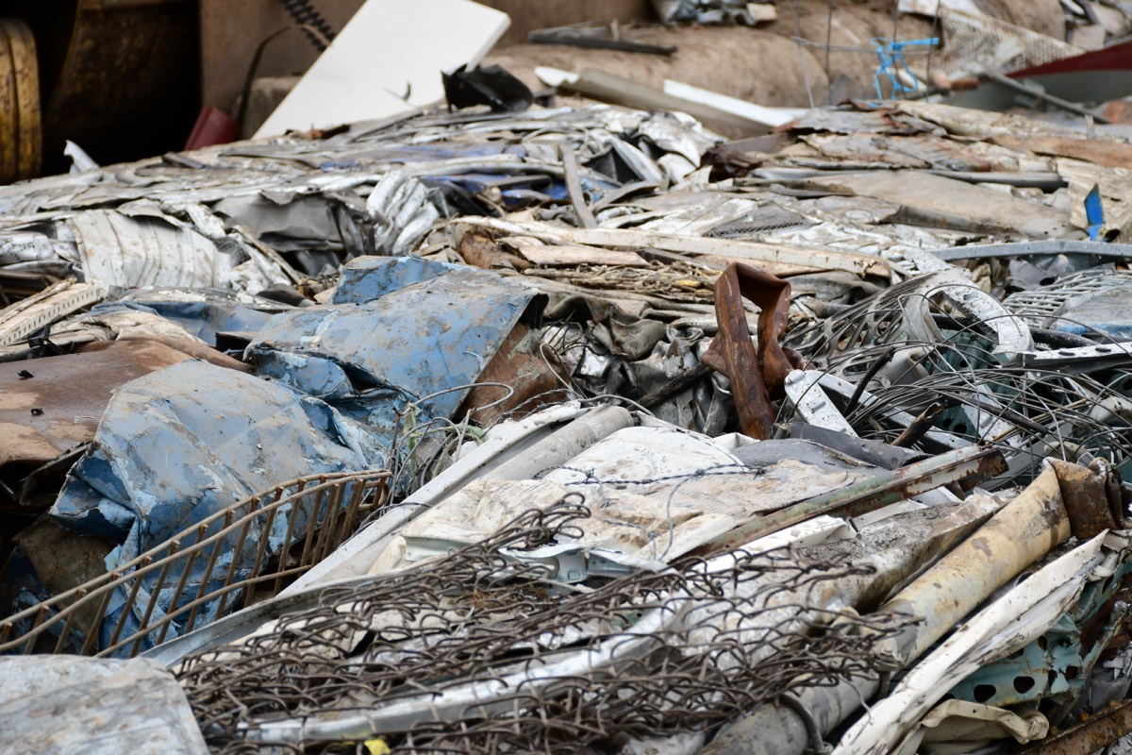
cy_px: 378
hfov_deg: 20.6
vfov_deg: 13.8
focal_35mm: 99
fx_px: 3113
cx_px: 566
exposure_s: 1/500
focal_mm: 66
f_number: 5.6
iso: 400
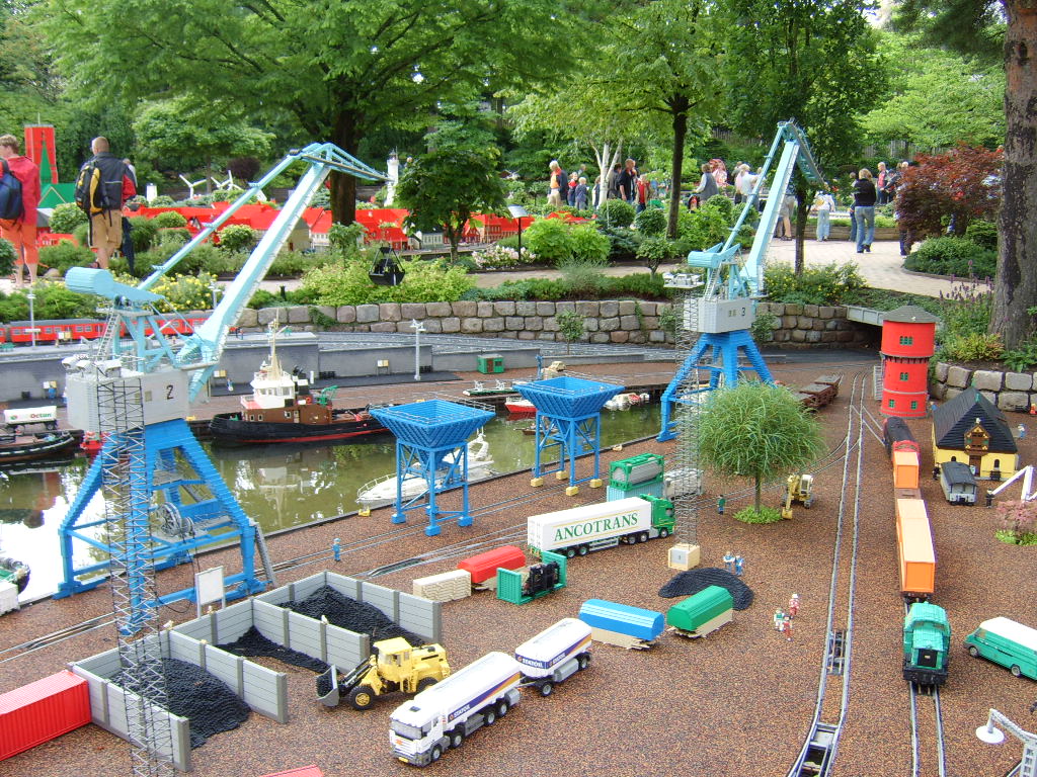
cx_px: 518
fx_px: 929
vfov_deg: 45.4
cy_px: 388
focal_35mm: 31
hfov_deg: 58.4
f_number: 4
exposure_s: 1/78
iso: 50
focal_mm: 8.13
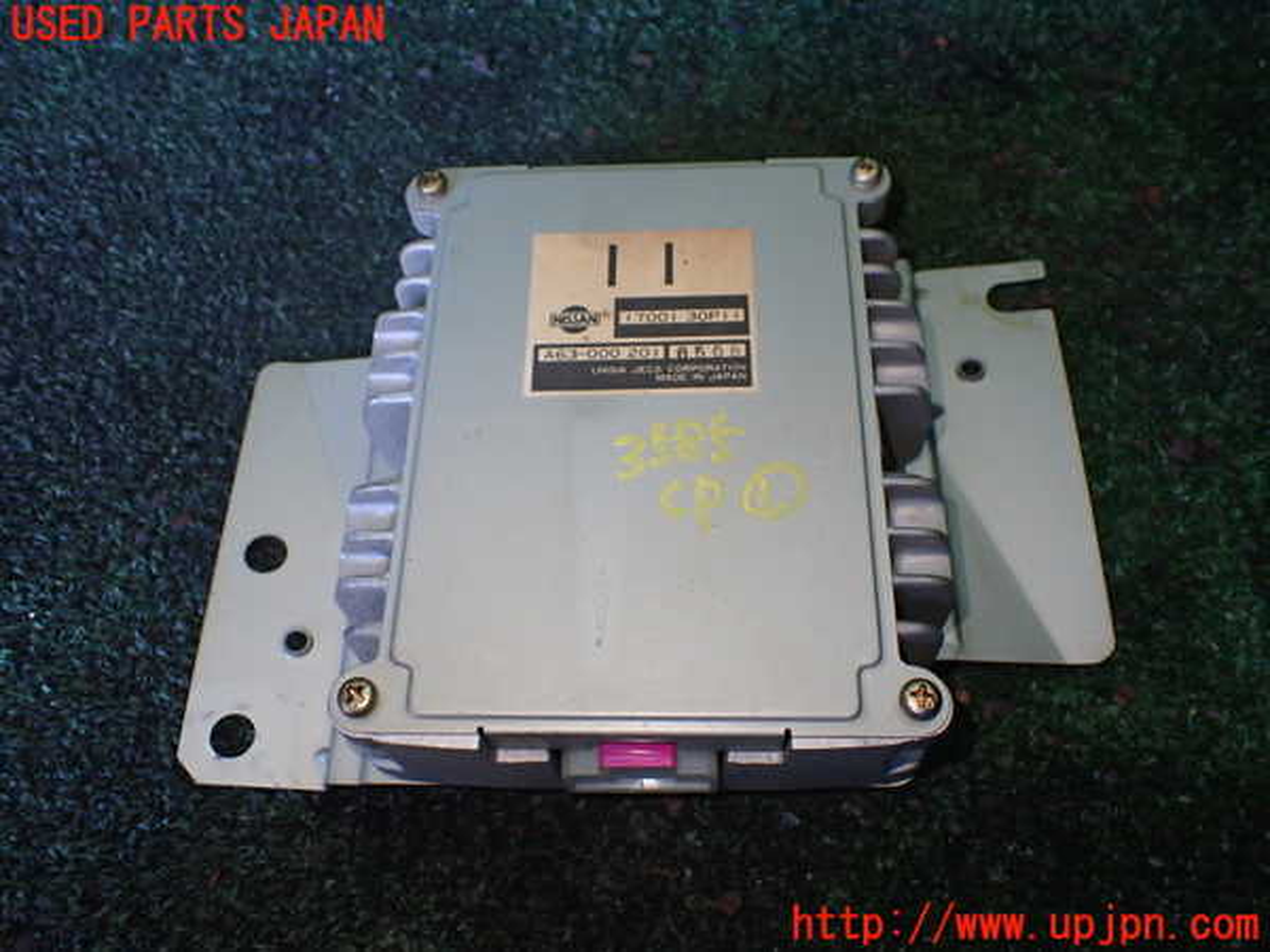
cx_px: 635
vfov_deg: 46.8
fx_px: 1101
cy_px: 476
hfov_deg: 60.0
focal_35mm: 30
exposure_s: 1/125
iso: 500
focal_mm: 5.4
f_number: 2.3
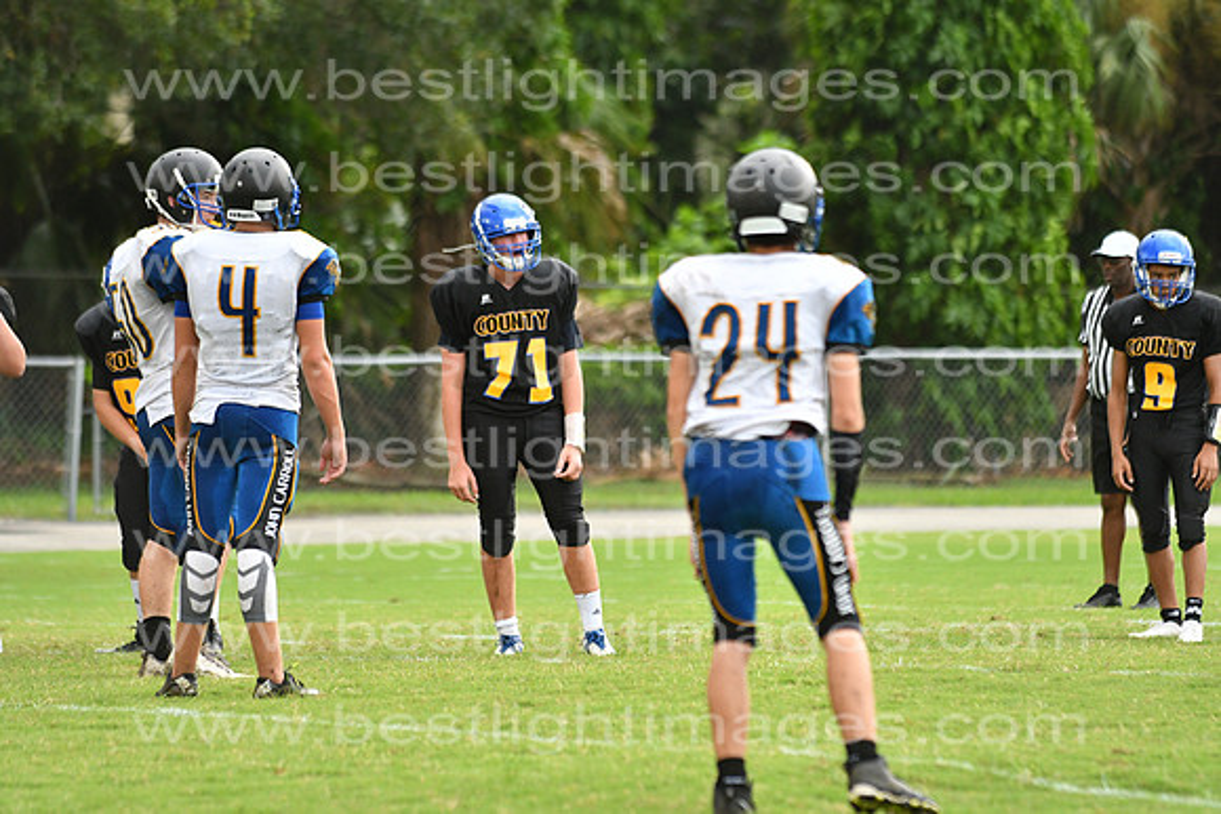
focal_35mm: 210
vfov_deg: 6.5
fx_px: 7124
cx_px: 610
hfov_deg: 9.8
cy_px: 407
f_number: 3.5
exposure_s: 1/1000
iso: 1000
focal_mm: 140
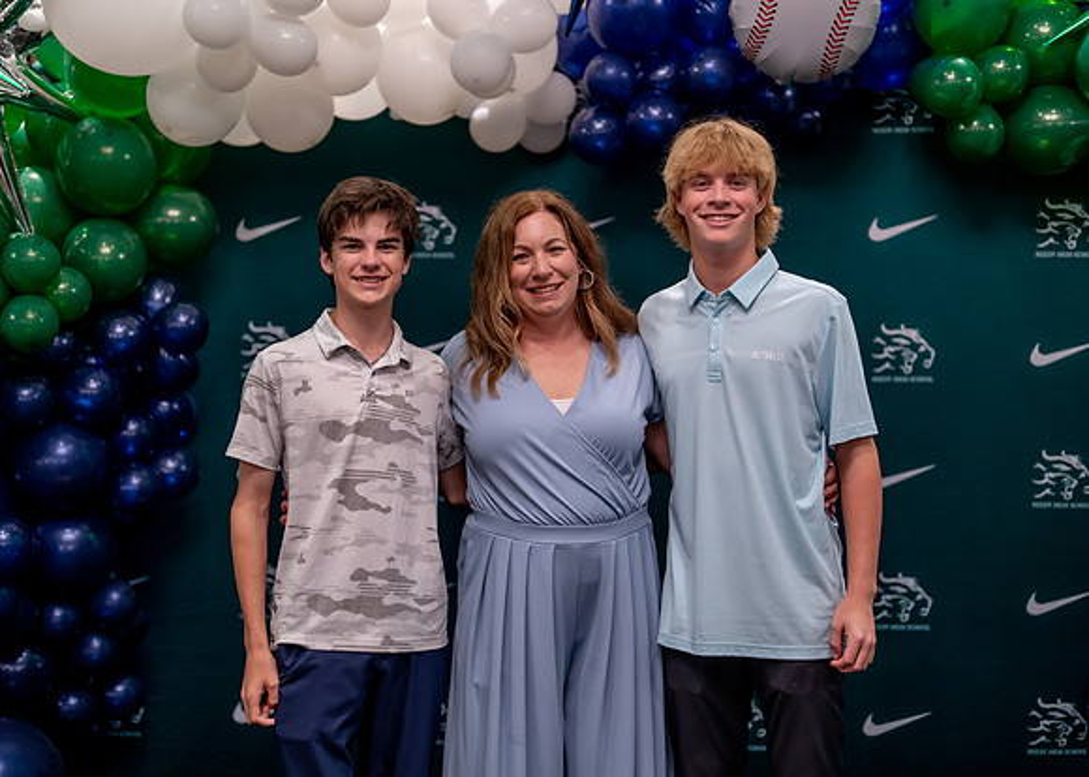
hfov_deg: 37.0
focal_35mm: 53
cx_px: 544
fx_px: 1629
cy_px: 388
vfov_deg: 26.8
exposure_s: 1/320
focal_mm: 50
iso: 640
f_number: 1.2
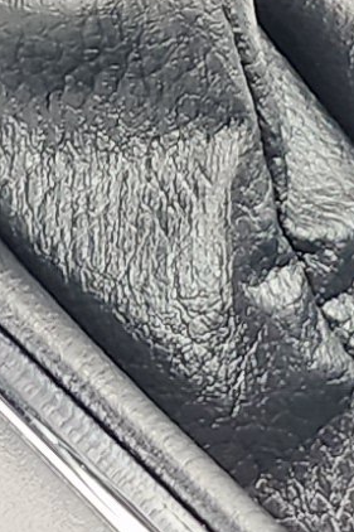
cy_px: -184
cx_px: 49
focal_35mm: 227
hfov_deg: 6.0
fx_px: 3351
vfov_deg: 8.9
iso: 320
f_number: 1.8
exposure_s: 1/120
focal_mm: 5.54
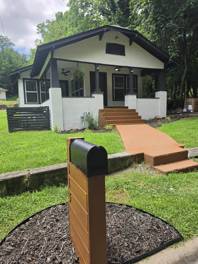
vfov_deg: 73.9
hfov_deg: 58.9
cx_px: 99
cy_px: 132
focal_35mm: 23
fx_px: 175
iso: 64
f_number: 1.4
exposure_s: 1/3418
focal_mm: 6.5
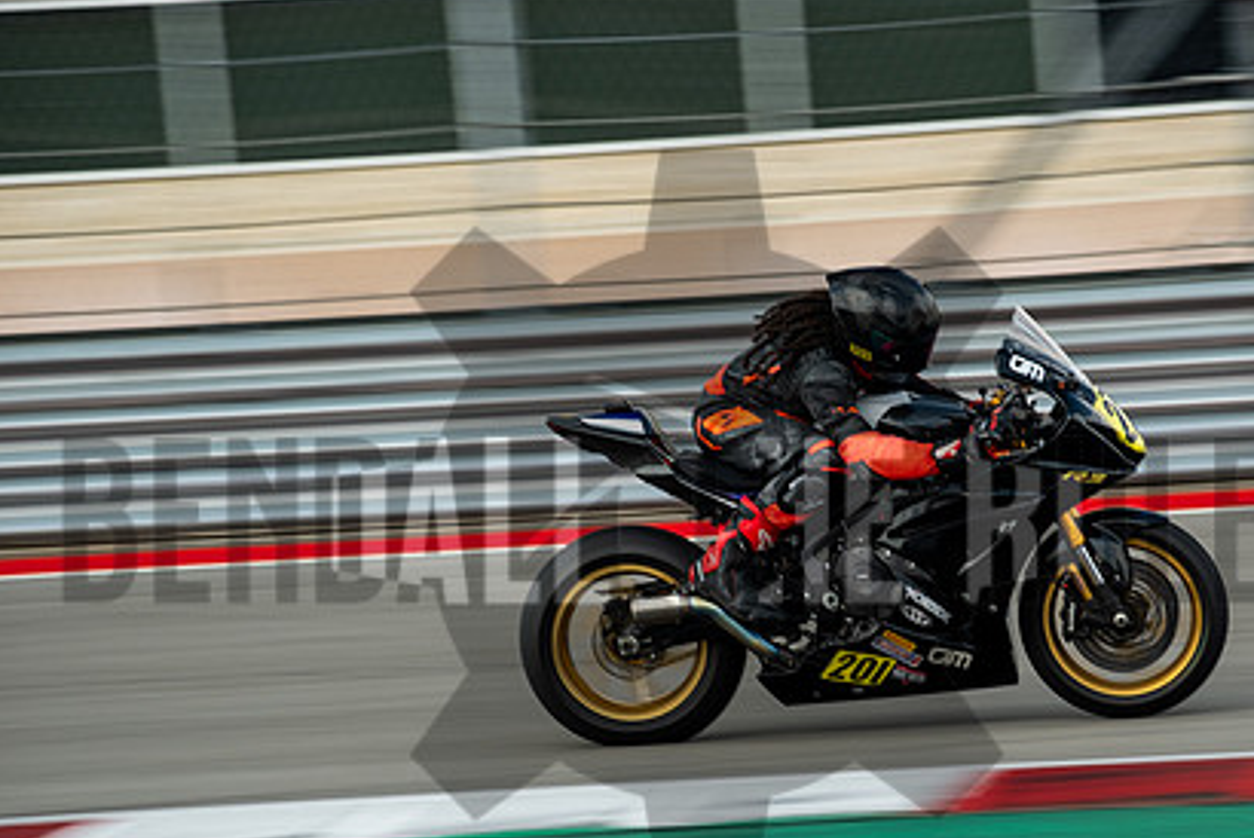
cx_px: 707
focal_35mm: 212
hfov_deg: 9.7
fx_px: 7390
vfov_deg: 6.5
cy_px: 525
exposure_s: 1/200
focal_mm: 100
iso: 160
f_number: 5
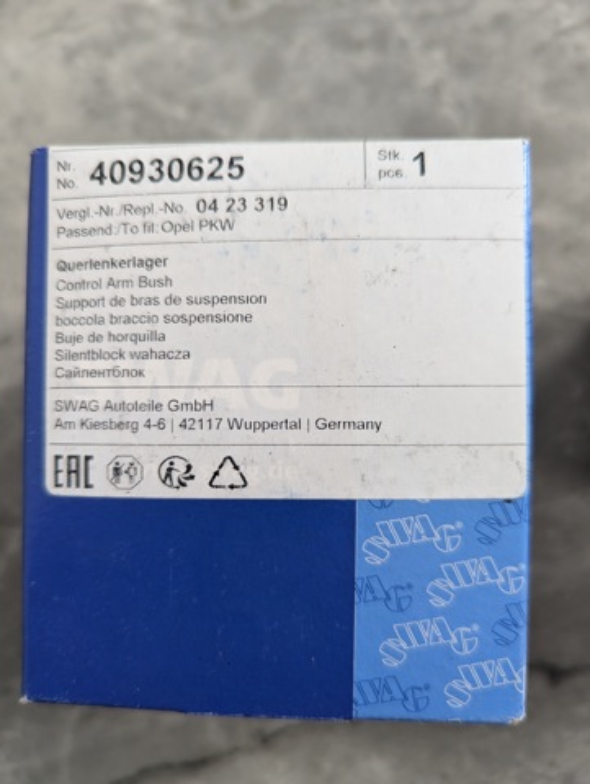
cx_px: 295
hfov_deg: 56.9
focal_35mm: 24
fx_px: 544
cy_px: 392
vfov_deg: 71.5
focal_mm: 6.81
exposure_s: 1/116
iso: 406
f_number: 1.85
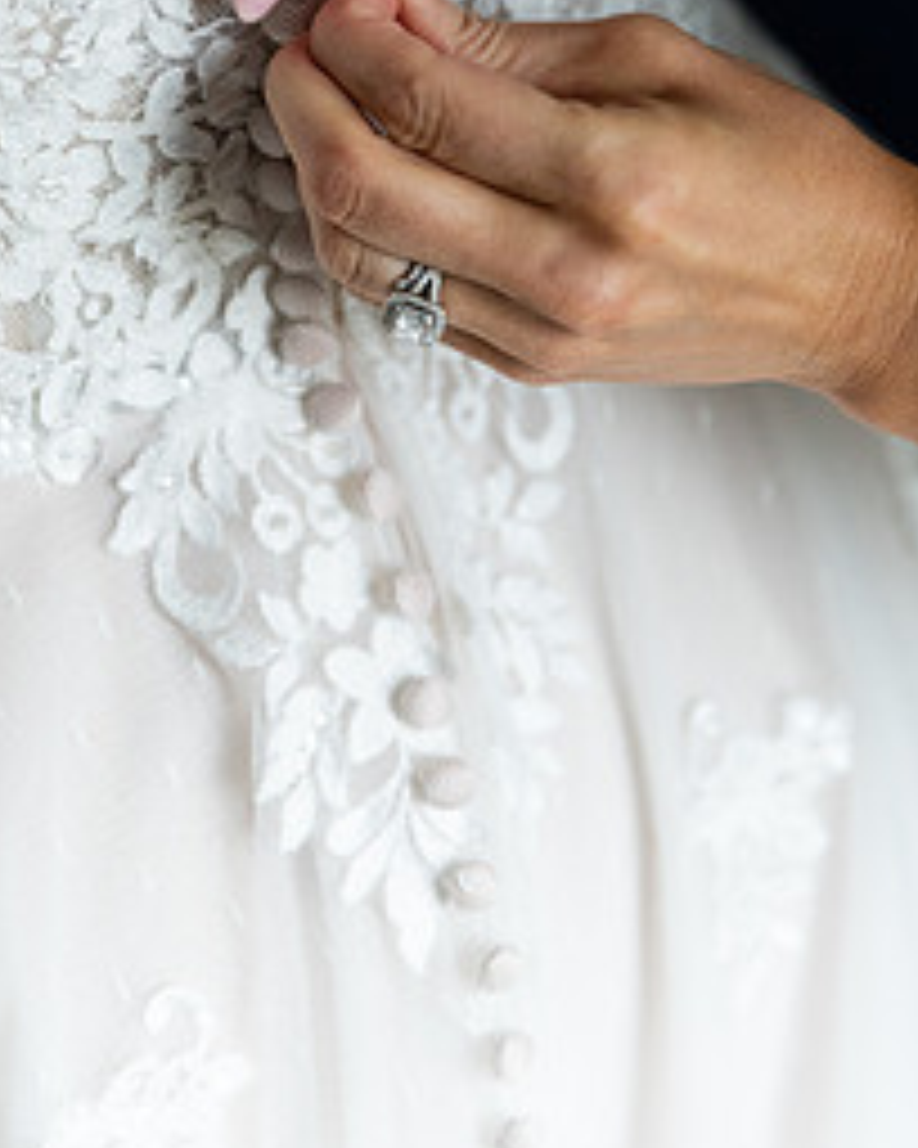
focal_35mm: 116
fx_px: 3940
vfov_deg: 16.4
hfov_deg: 13.3
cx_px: 270
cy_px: 176
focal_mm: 70
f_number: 2.8
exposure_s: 1/1000
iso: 2000
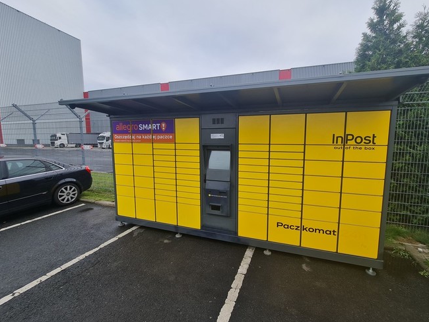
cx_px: 230
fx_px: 174
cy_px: 161
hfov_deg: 101.9
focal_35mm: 14
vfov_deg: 85.7
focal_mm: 2.2
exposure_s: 1/864
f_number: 2.2
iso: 64
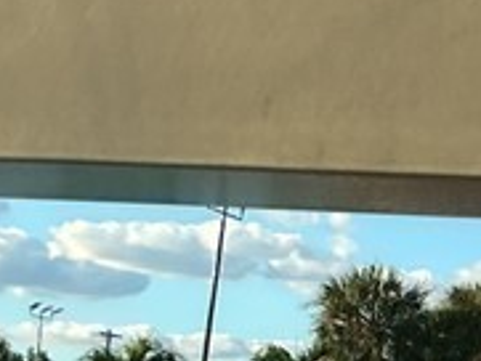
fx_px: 2280
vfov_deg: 9.0
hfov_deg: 10.9
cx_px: 991
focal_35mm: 164
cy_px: 409
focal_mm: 3
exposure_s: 1/1144
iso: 25
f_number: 1.8
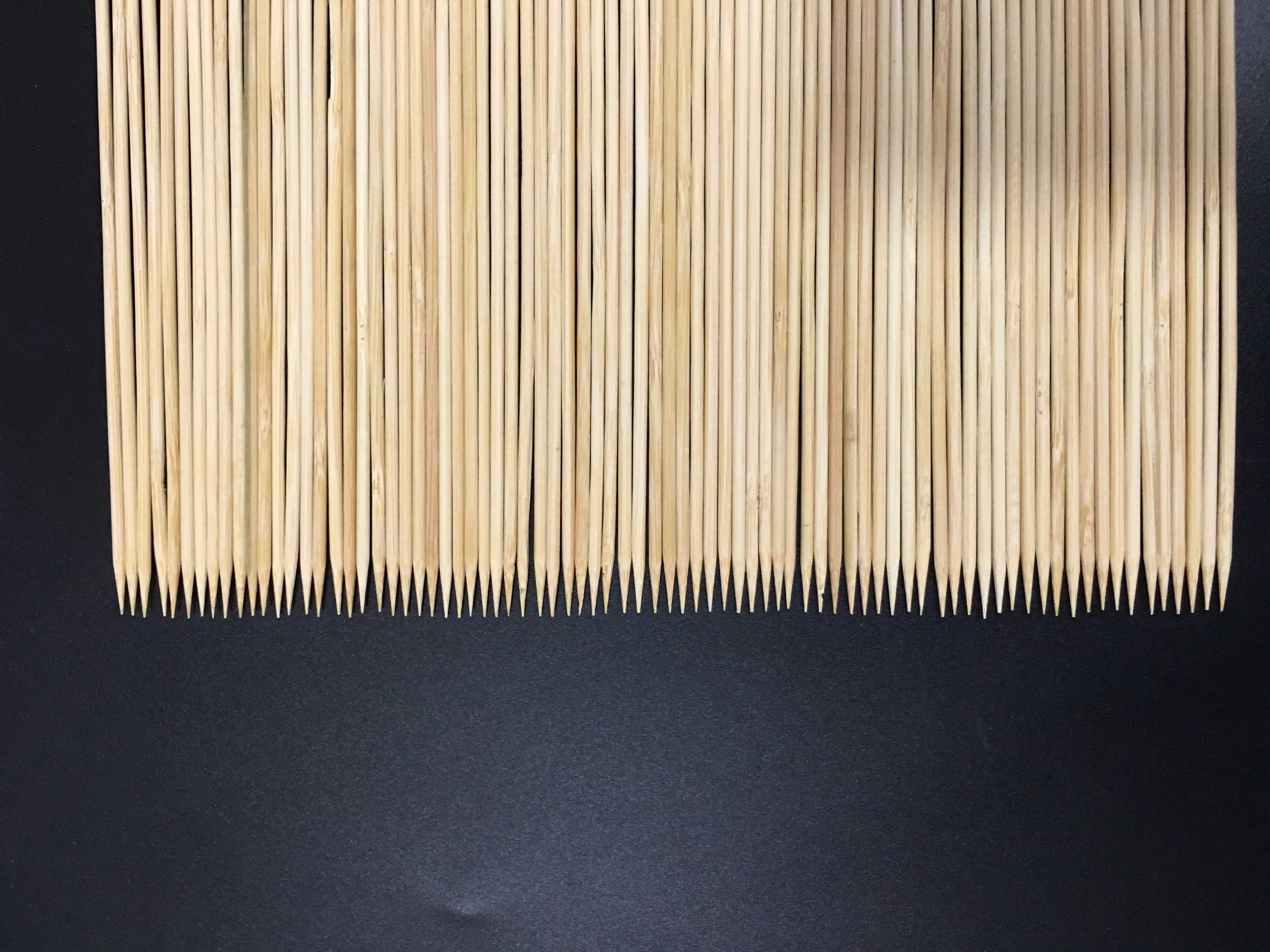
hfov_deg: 61.7
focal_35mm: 29
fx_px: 1064
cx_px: 635
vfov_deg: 48.2
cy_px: 476
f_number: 2.2
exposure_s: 1/10
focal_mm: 4.15
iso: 100
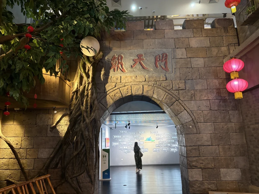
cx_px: 130
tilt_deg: +13.3
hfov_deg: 67.3
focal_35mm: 26
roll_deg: +1.4
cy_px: 97
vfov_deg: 53.1
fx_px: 195
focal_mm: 5.96
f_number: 1.6
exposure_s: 1/60
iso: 400
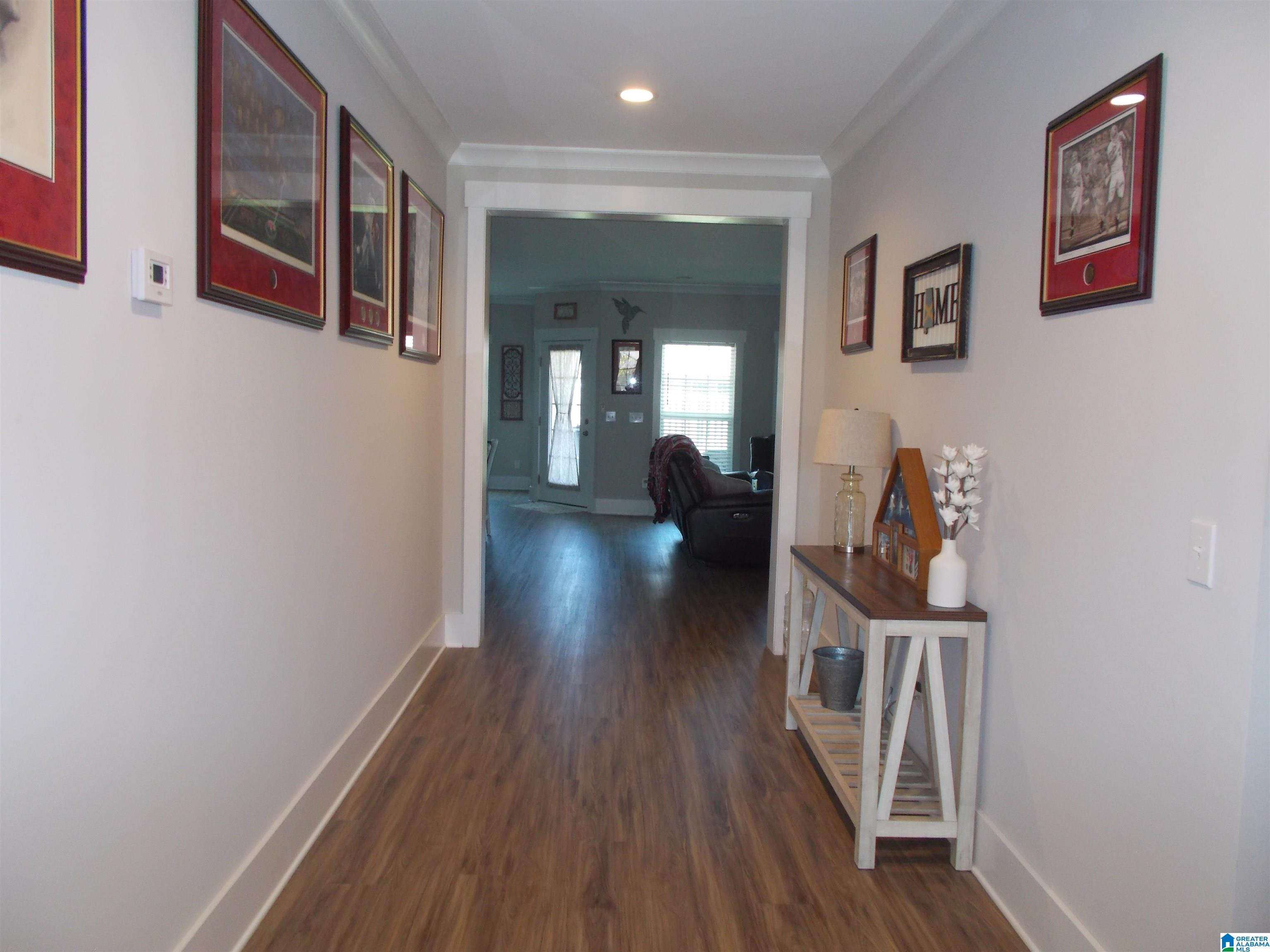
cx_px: 635
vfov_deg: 53.1
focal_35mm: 26
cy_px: 476
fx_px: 954
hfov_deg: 67.3
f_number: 3.2
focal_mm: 4.6
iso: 200
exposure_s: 1/25
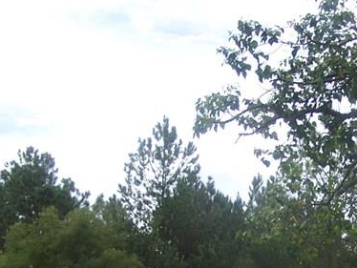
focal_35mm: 104
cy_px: 303
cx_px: 338
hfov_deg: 18.5
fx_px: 1073
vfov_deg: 13.9
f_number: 2.8
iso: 80
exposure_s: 1/800
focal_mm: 6.3
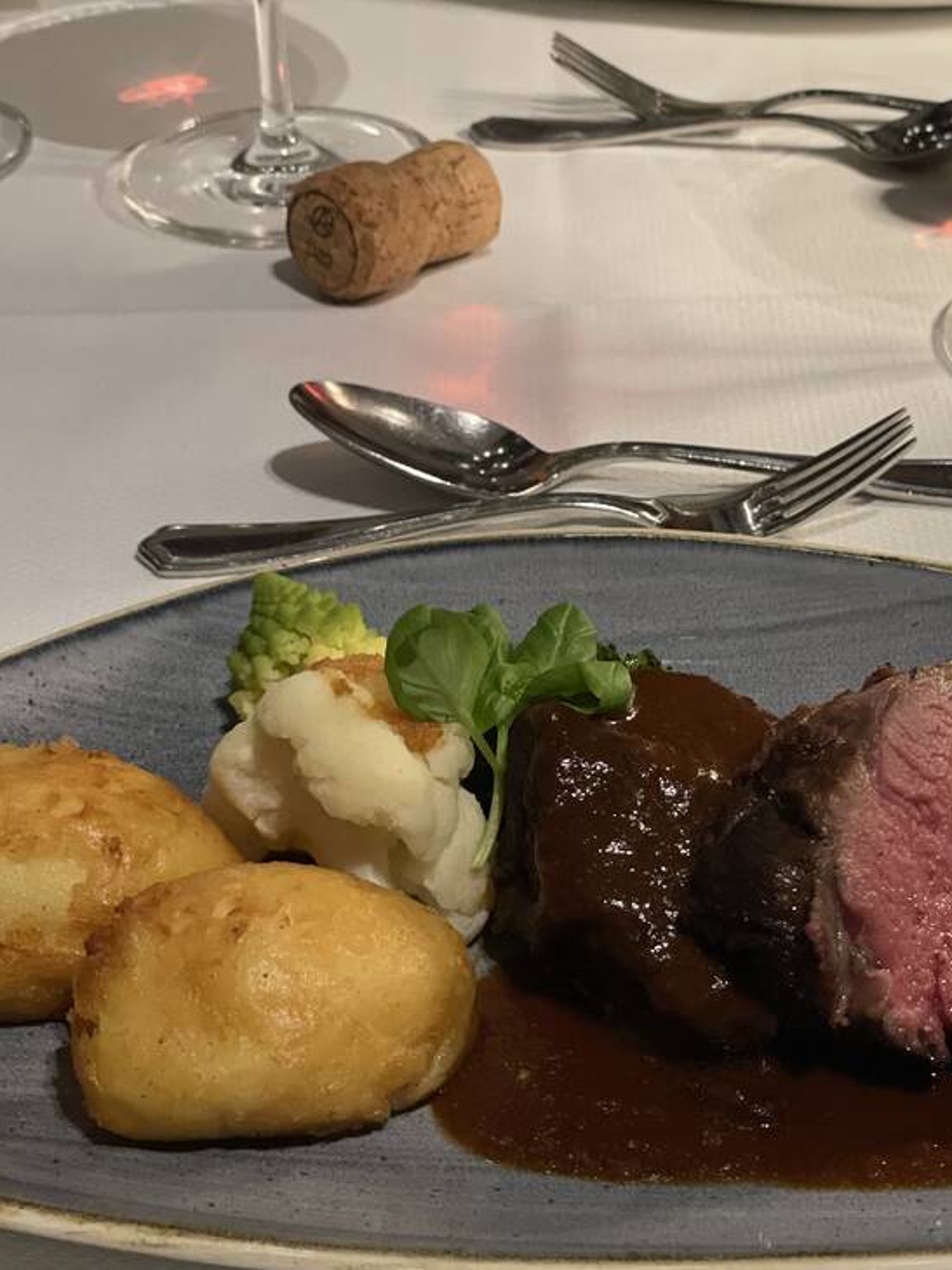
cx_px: 583
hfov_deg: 19.3
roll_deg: +1.9
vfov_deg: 25.7
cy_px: 676
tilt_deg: -34.5
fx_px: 2788
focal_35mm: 76
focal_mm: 6
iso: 250
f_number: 2
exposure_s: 1/33
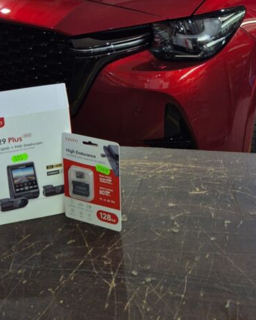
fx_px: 483
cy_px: 31
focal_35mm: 51
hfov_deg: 29.5
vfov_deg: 34.6
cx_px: 166
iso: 40
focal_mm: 5.4
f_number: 1.8
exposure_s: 1/100
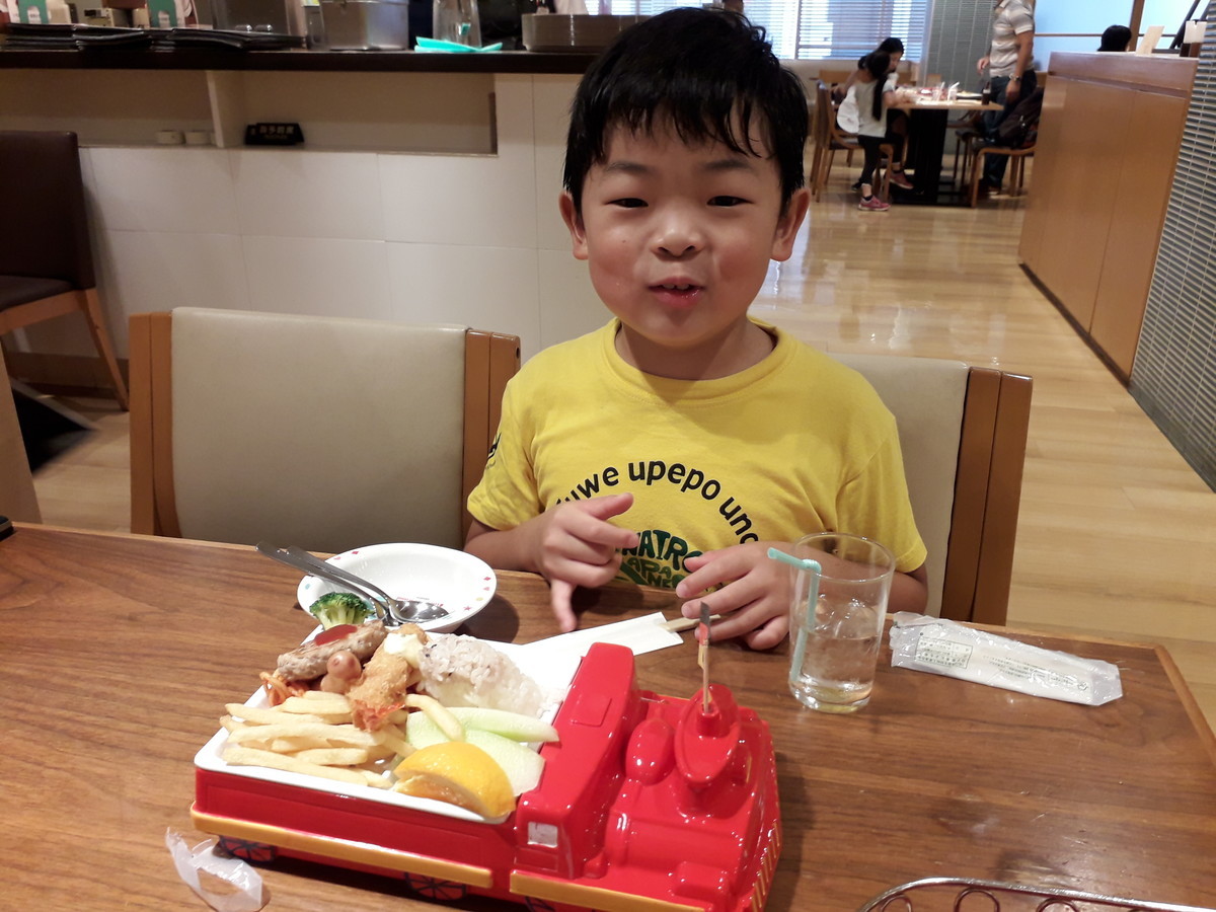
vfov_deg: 51.4
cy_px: 456
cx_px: 608
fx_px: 948
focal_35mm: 27
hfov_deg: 65.3
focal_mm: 3.6
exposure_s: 1/50
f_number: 1.9
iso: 80
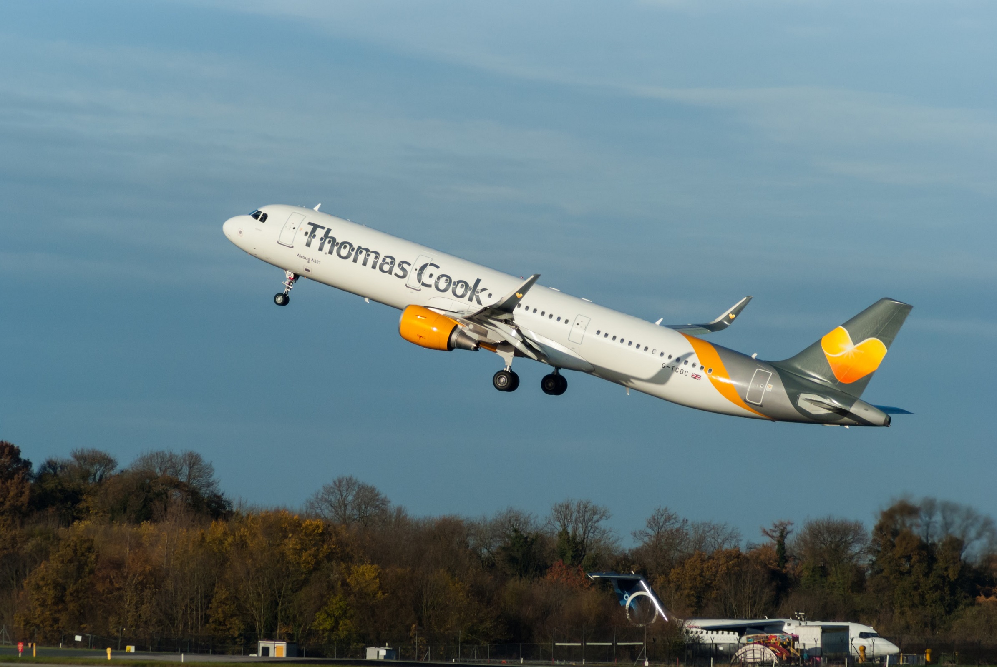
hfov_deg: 6.5
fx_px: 8734
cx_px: 498
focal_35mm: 315
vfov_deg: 4.4
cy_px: 334
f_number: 7.1
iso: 400
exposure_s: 1/3200
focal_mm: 210
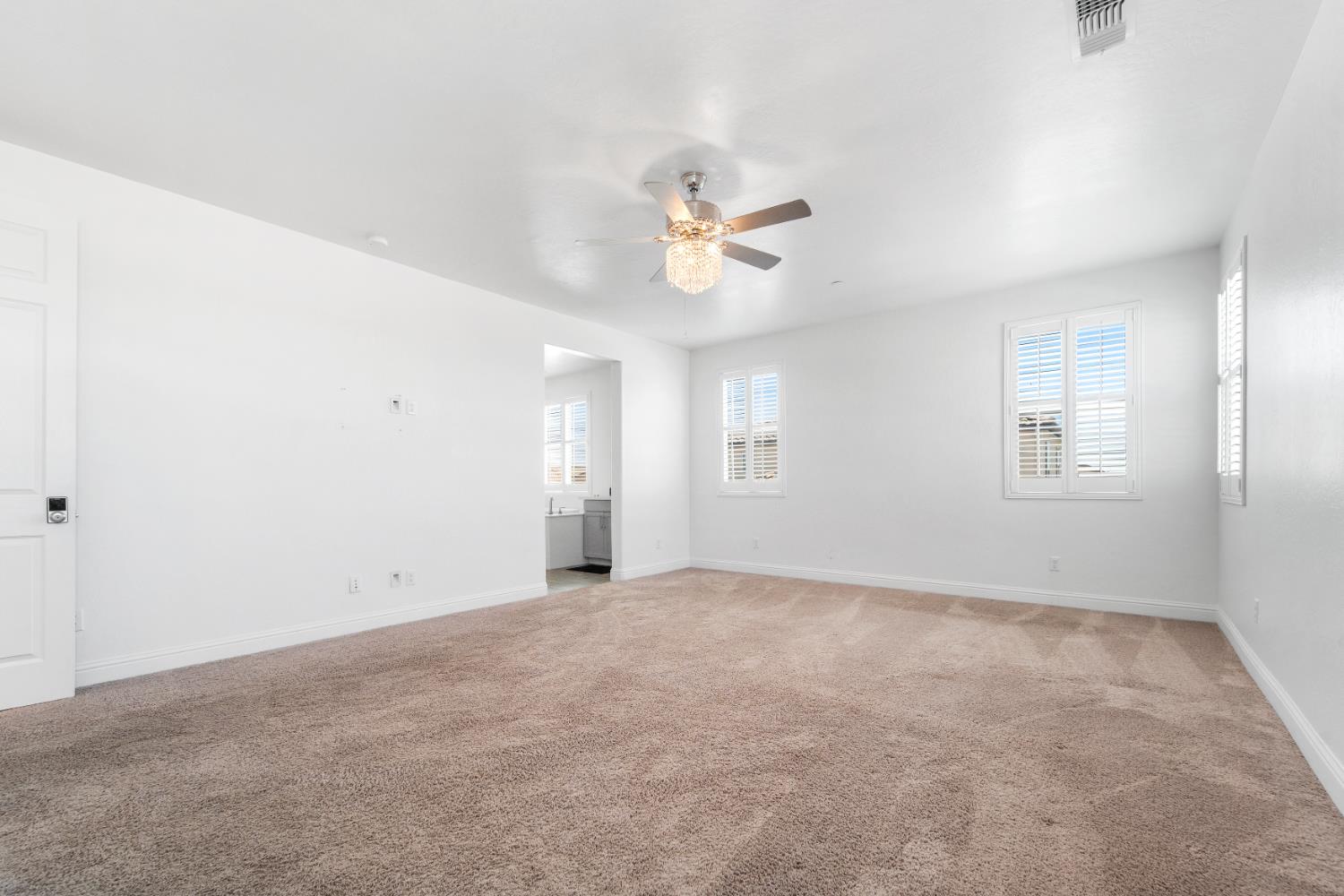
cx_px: 672
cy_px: 448
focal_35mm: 14
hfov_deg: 104.3
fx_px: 523
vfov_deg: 81.2
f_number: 8
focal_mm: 14
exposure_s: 1/25
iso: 500
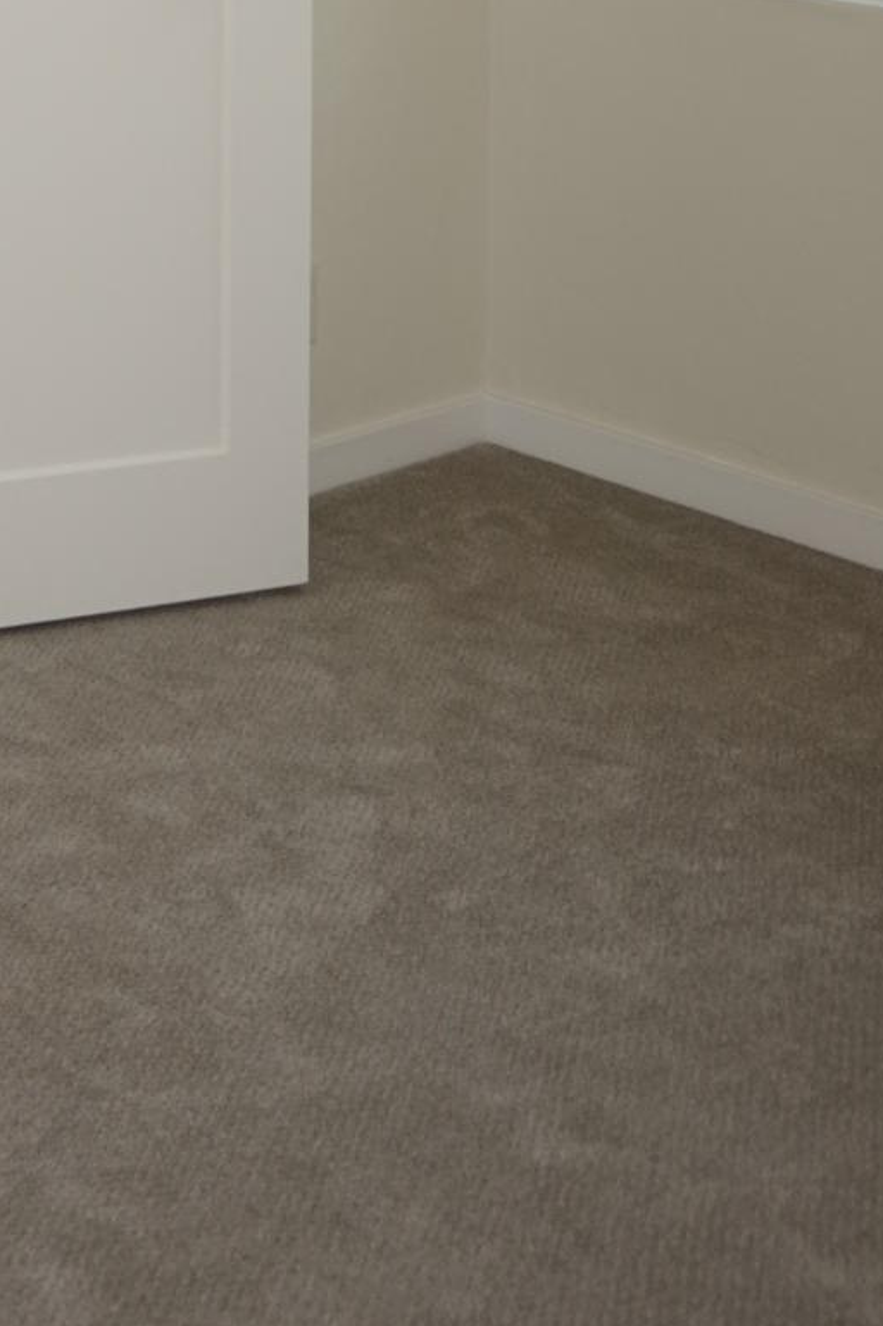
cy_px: -324
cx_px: -222
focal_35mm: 78
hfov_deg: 16.6
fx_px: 2872
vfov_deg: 23.4
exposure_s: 1/160
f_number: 4
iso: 250
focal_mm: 20
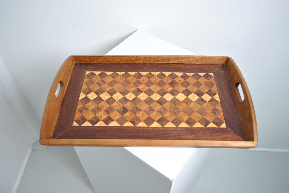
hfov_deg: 61.9
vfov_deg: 43.7
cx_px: 144
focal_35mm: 30
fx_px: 241
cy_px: 96
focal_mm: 20
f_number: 4
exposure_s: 1/30
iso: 200
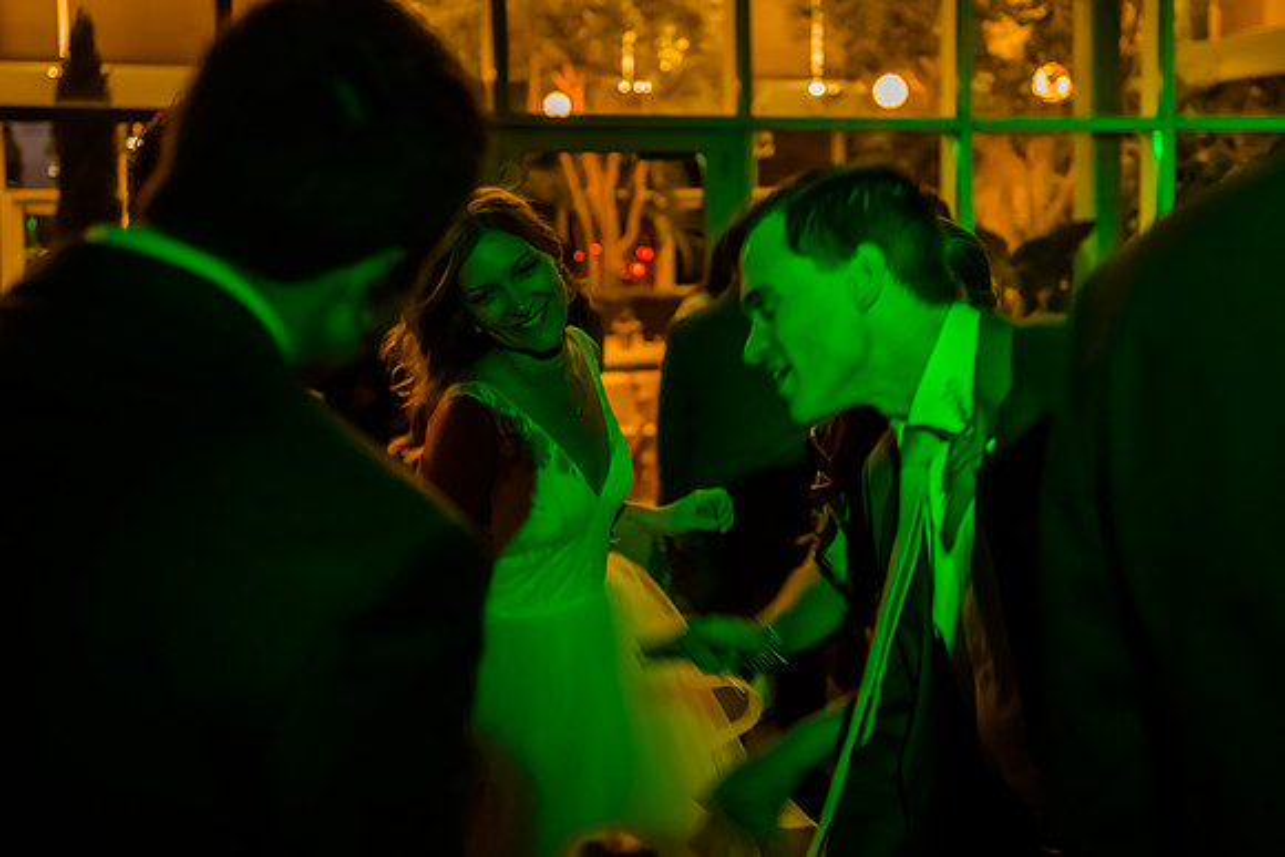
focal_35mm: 53
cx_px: 643
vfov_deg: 25.3
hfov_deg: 37.3
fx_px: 1905
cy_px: 366
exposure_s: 1/100
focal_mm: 45
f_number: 2.8
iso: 8000
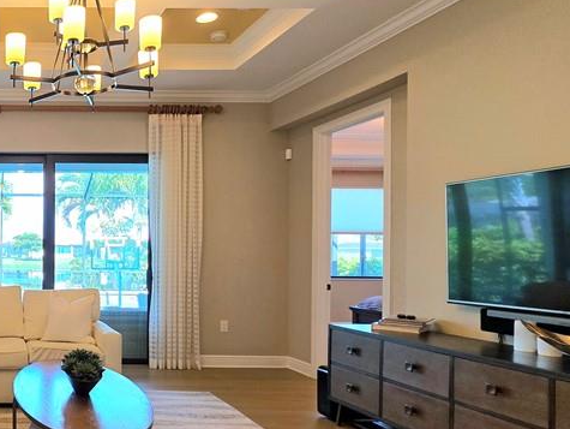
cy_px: 238
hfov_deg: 51.3
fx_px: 461
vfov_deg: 49.7
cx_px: 4
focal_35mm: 28
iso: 80
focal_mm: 2.2
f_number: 1.9
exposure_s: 1/120
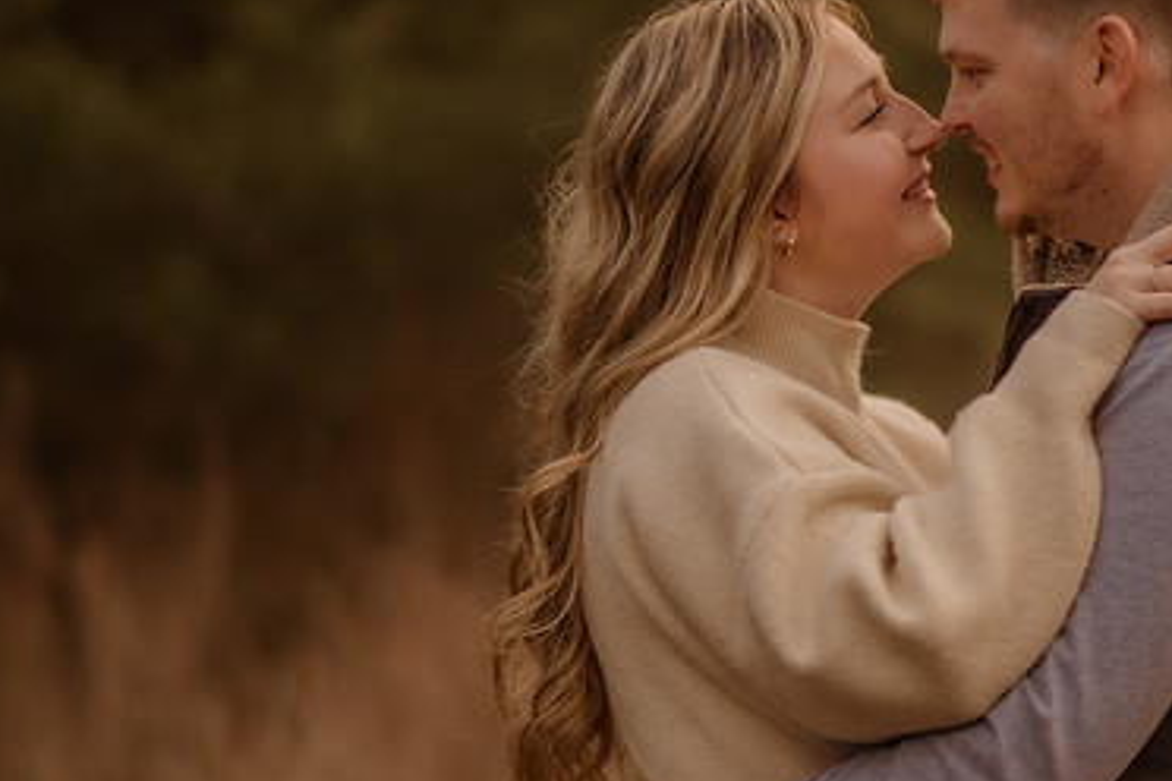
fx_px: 6445
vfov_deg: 6.9
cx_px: 832
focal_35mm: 198
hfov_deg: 10.4
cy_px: 469
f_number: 1.4
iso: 320
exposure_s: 1/1600
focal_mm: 85
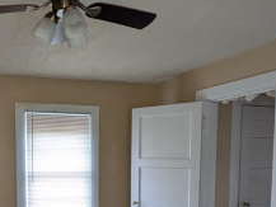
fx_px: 343
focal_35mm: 43
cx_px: 48
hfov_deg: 41.6
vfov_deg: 32.1
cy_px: 183
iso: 316
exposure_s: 1/33.3
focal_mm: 1.83
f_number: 2.2
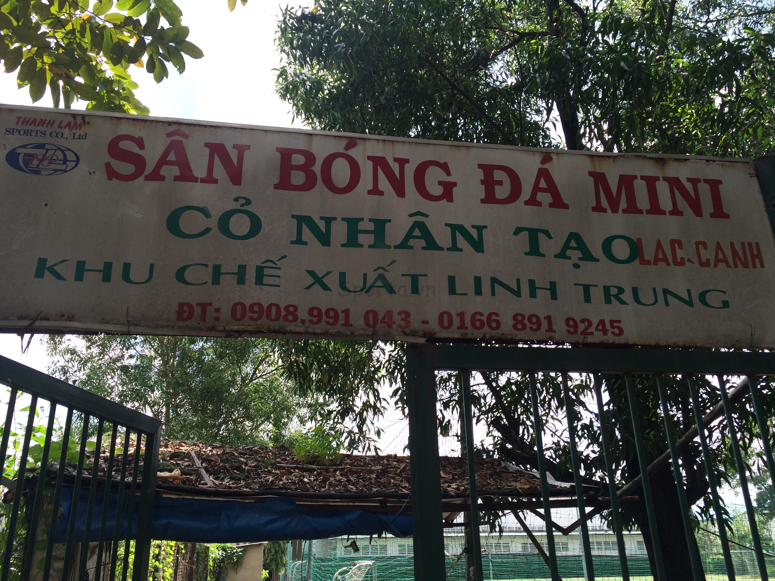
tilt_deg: +20.8
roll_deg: +1.1
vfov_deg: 48.2
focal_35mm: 29
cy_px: 290
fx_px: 649
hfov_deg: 61.7
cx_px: 388
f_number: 2.2
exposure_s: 1/595
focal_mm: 4.15
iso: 32
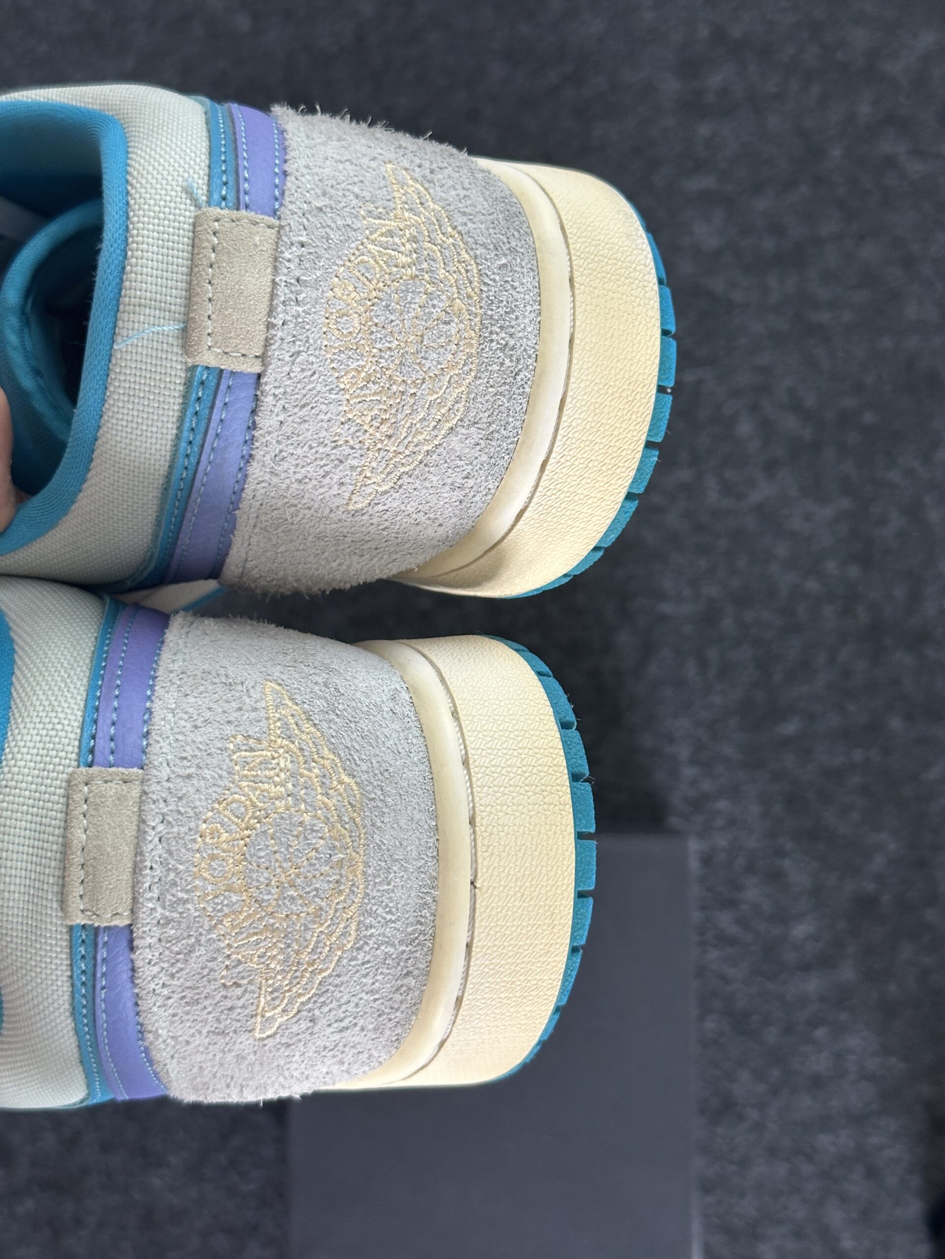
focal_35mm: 48
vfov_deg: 39.7
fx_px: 1747
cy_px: 630
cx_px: 472
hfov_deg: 30.3
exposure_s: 1/50
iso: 125
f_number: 1.78
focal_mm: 6.86
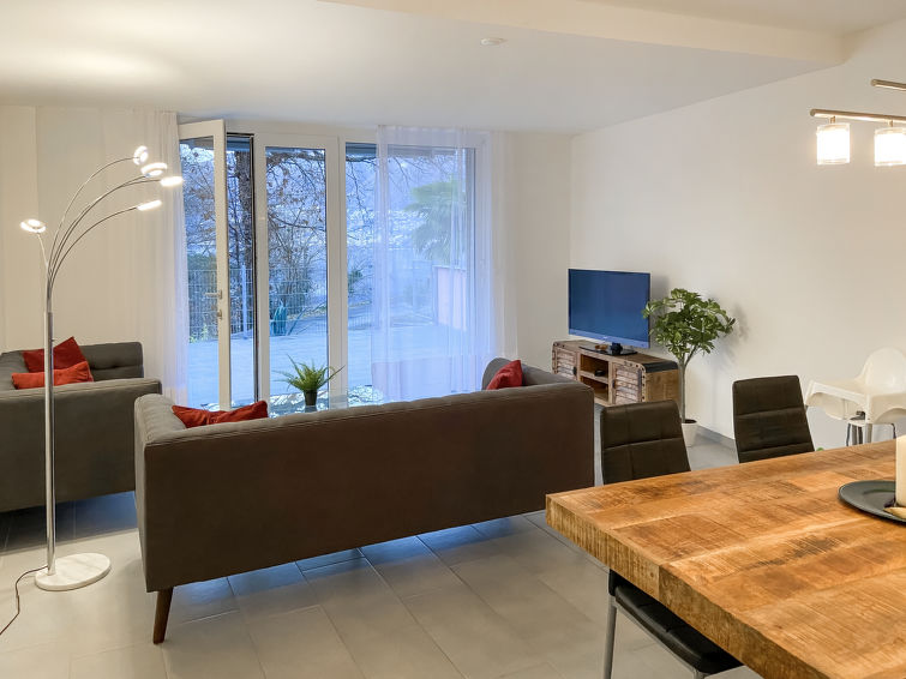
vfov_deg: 53.1
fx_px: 680
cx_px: 453
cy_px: 340
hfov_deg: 67.3
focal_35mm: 26
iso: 200
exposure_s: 1/50
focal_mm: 4.25
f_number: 1.8
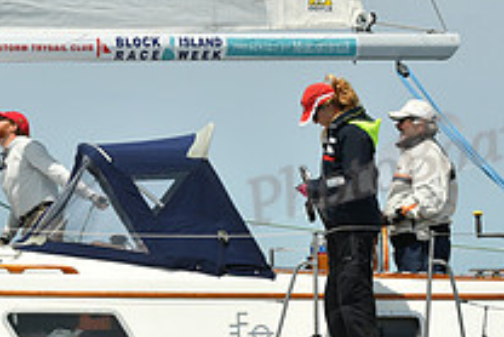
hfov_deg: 8.7
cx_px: 124
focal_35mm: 237
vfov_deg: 5.8
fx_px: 3320
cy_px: 324
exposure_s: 1/1000
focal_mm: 85
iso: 320
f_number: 10
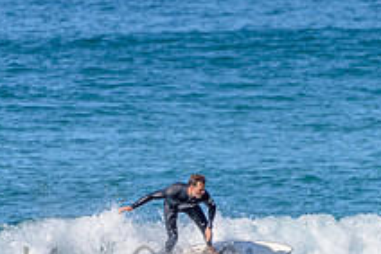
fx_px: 14466
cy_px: 259
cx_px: 208
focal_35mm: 1368
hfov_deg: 1.5
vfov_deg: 1.0
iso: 180
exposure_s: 1/2000
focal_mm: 500
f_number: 5.6
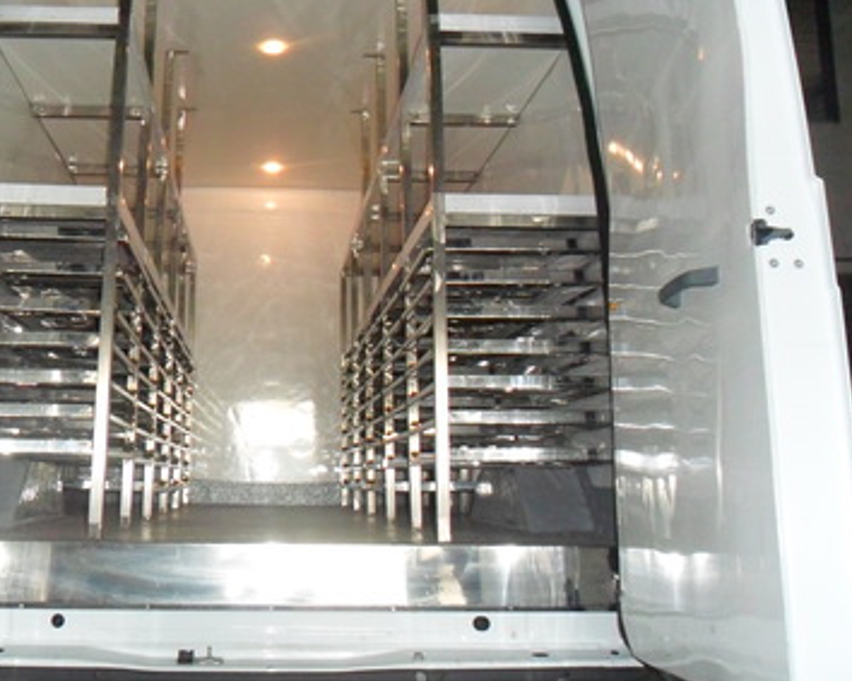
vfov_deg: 39.0
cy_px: 283
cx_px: 286
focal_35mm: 38
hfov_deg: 47.2
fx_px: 958
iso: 400
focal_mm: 4.9
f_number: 3.5
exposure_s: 1/45
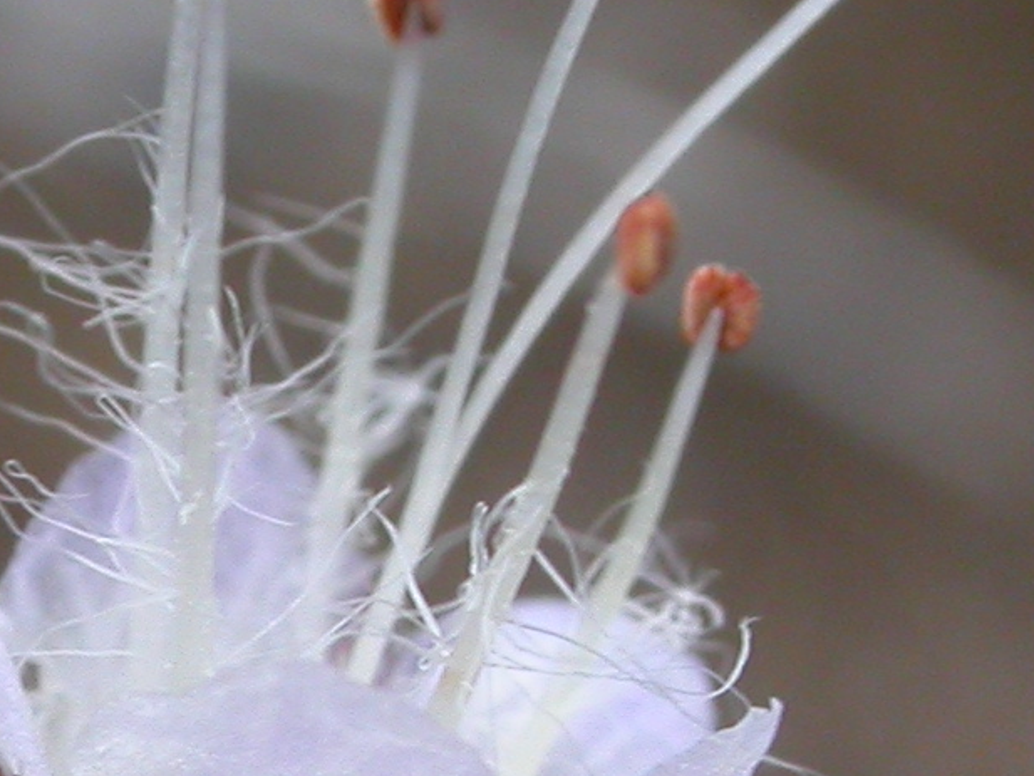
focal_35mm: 254
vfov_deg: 5.8
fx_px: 7589
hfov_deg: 7.8
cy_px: 897
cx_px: 87
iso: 100
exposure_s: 1/112
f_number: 5.9
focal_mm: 14.4
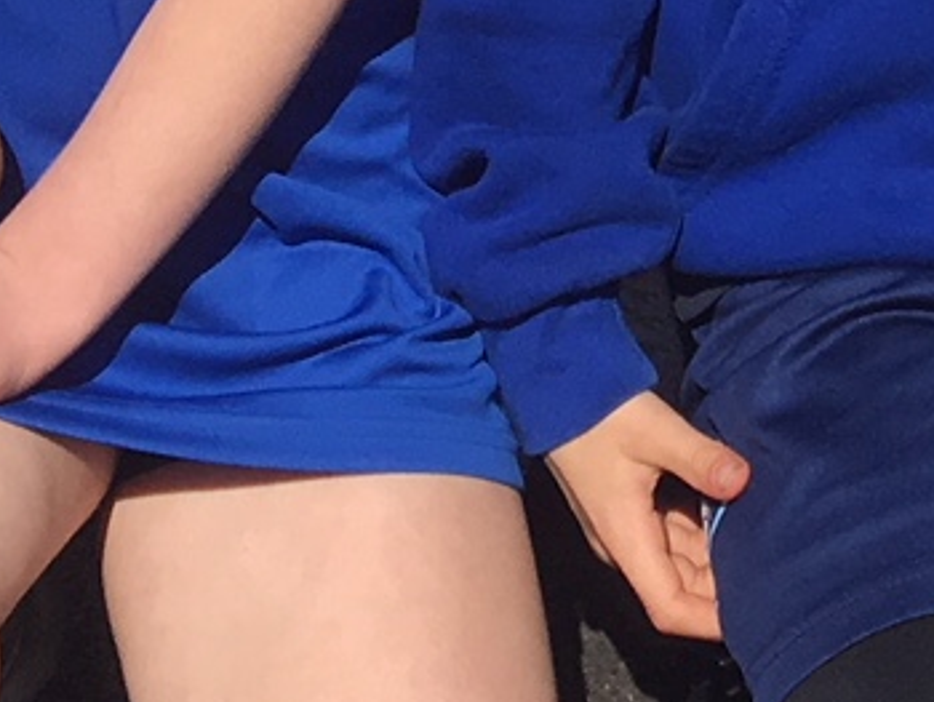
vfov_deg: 8.1
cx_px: 1452
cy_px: -1105
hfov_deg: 11.3
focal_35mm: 167
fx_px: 4509
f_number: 2.2
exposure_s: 1/1789
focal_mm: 4.15
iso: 25
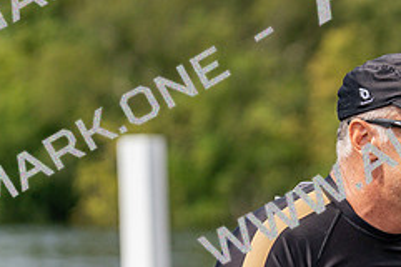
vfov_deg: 2.6
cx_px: 404
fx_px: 5796
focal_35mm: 521
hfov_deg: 4.0
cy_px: 270
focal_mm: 216
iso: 400
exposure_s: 1/1600
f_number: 5.6
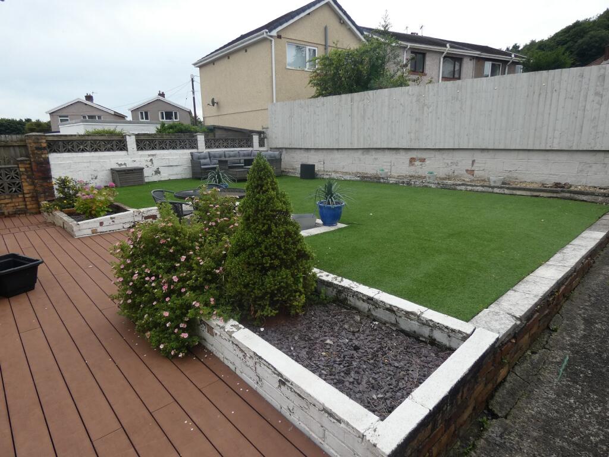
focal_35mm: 20
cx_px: 304
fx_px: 352
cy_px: 228
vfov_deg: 66.0
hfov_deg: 81.7
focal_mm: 3.6
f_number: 2.8
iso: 80
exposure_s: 1/500
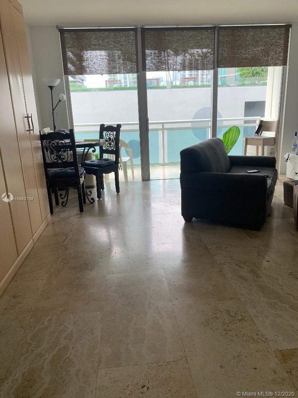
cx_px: 149
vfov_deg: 67.3
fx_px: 298
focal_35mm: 26
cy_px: 199
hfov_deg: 53.1
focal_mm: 4.25
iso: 25
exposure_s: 1/173
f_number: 1.8
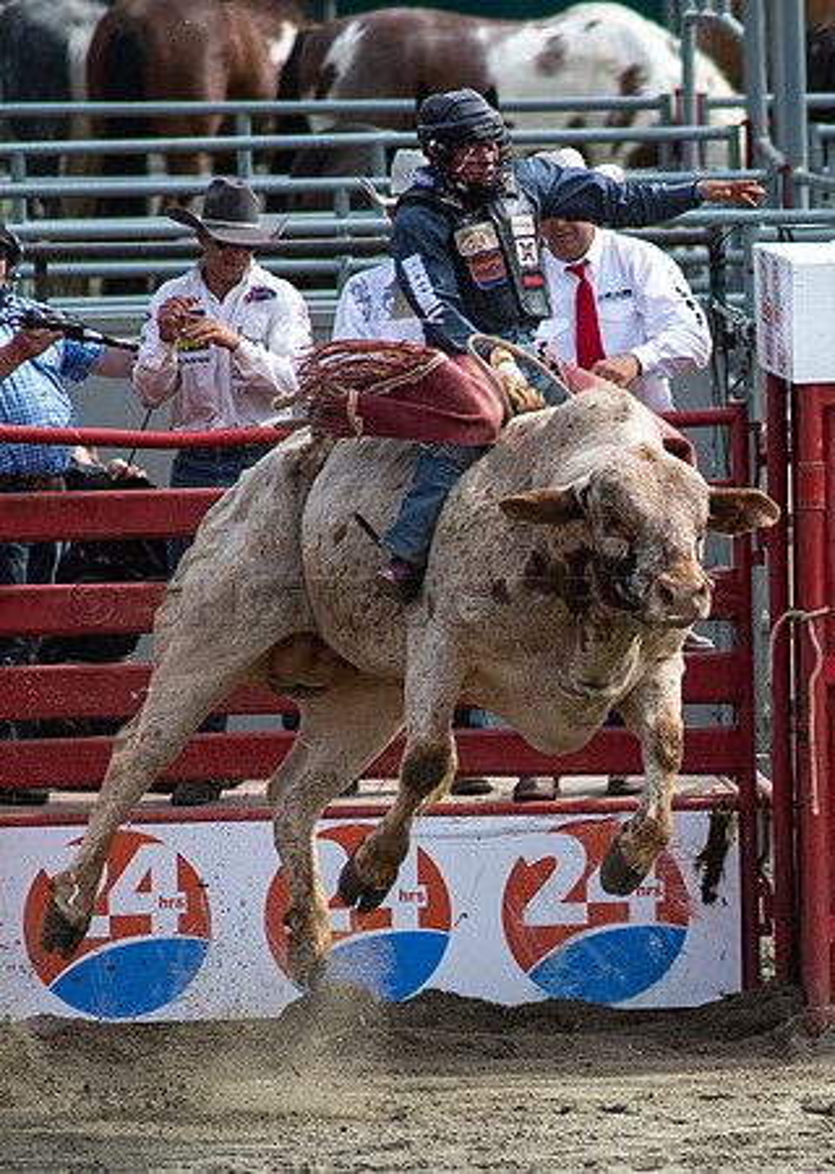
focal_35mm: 742
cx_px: 936
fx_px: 24724
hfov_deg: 1.9
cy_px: 988
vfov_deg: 2.7
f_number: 4
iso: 1250
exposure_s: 1/8000
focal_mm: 300
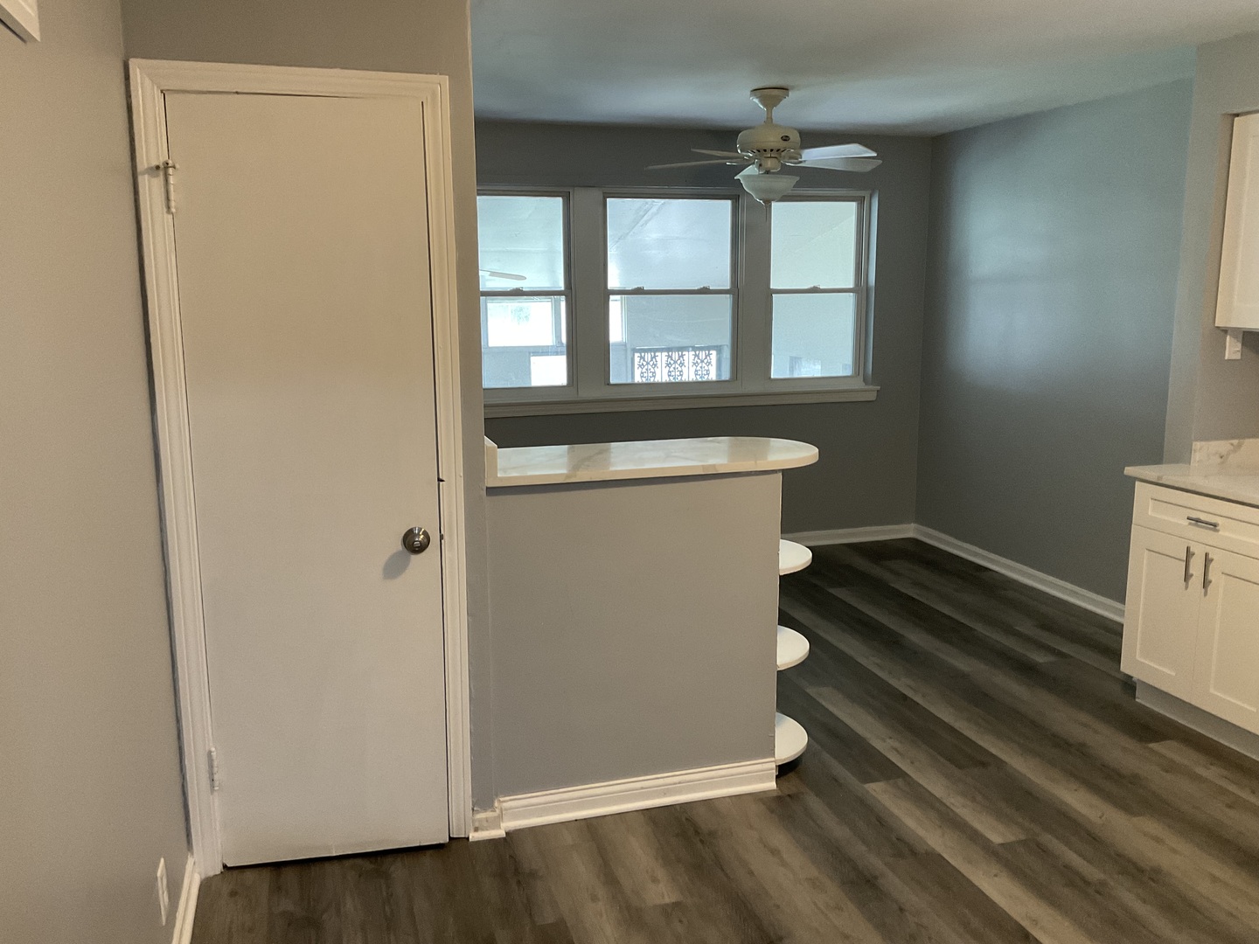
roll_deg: +0.2
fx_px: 1055
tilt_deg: -10.3
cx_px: 630
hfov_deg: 61.7
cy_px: 472
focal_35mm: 29
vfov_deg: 48.2
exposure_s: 1/60
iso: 160
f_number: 1.8
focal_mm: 3
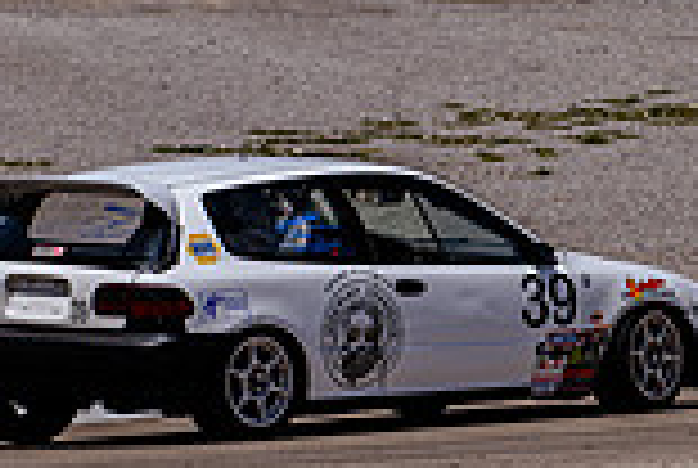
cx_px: 639
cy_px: 135
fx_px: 10898
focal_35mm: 561
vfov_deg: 2.5
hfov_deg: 3.7
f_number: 4.5
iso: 31
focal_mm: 140
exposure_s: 1/1000
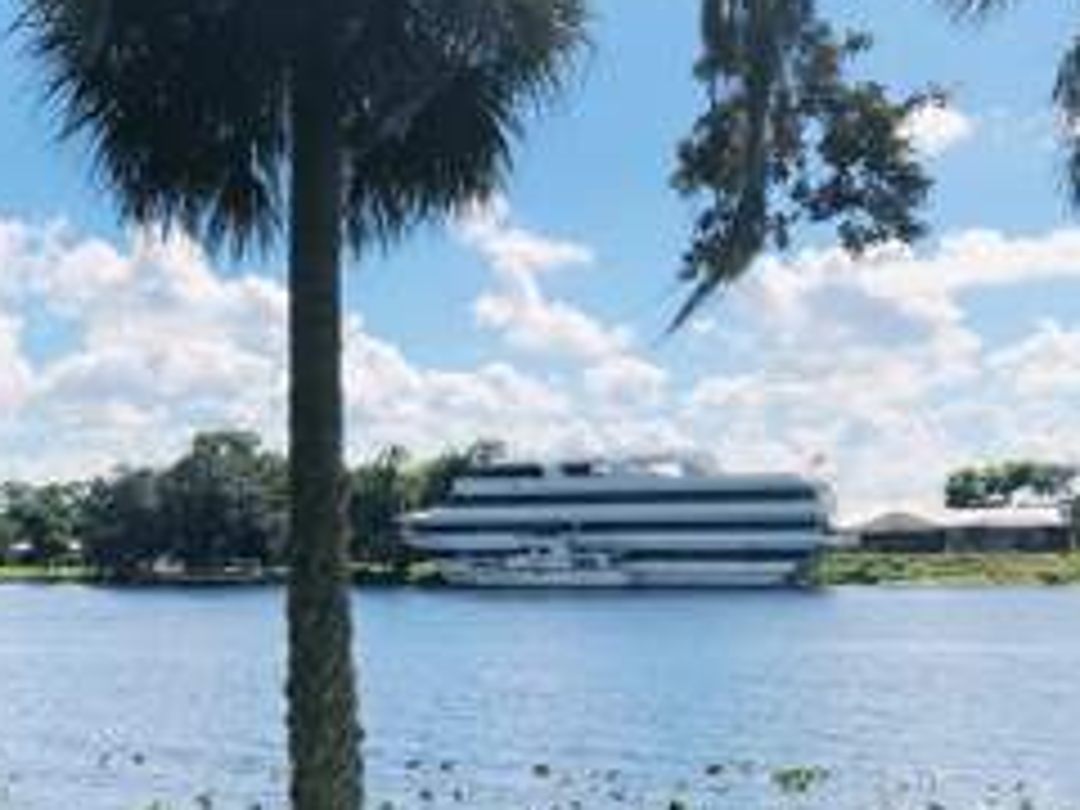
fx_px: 1747
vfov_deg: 25.9
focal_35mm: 56
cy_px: 567
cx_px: 45
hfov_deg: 32.1
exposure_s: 1/2825
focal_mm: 3.99
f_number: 1.8
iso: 20
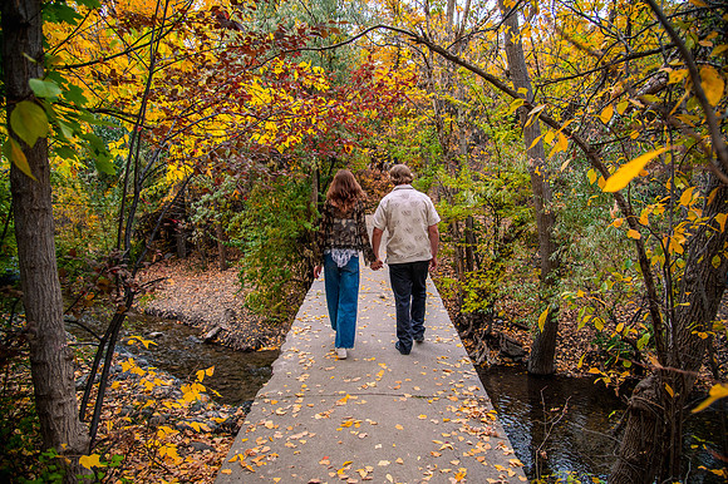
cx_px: 369
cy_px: 242
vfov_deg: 52.0
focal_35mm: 25
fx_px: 497
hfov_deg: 72.5
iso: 1000
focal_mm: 24
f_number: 4
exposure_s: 1/80
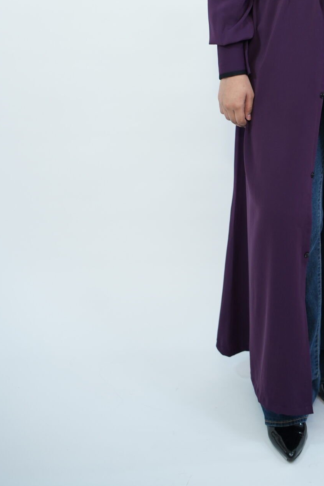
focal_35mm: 71
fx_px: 959
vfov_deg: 26.8
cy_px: -5
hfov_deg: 18.7
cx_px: 313
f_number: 2.8
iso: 640
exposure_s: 1/200
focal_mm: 35
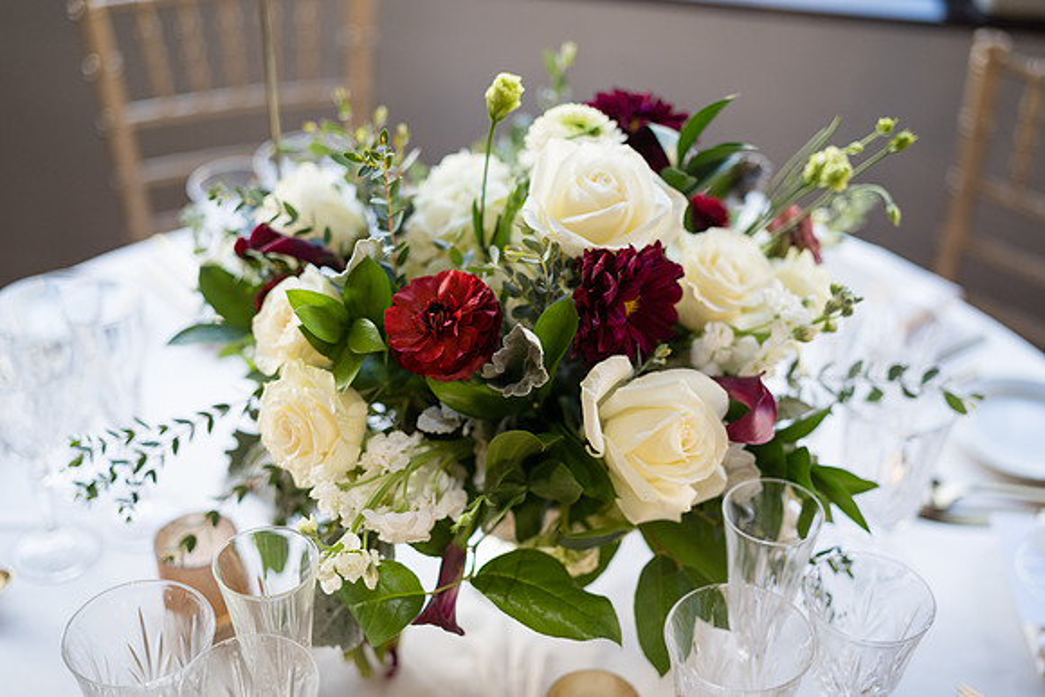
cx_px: 522
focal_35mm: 50
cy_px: 348
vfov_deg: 27.0
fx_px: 1452
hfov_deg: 39.6
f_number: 1.4
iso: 250
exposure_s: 1/320
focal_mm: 50
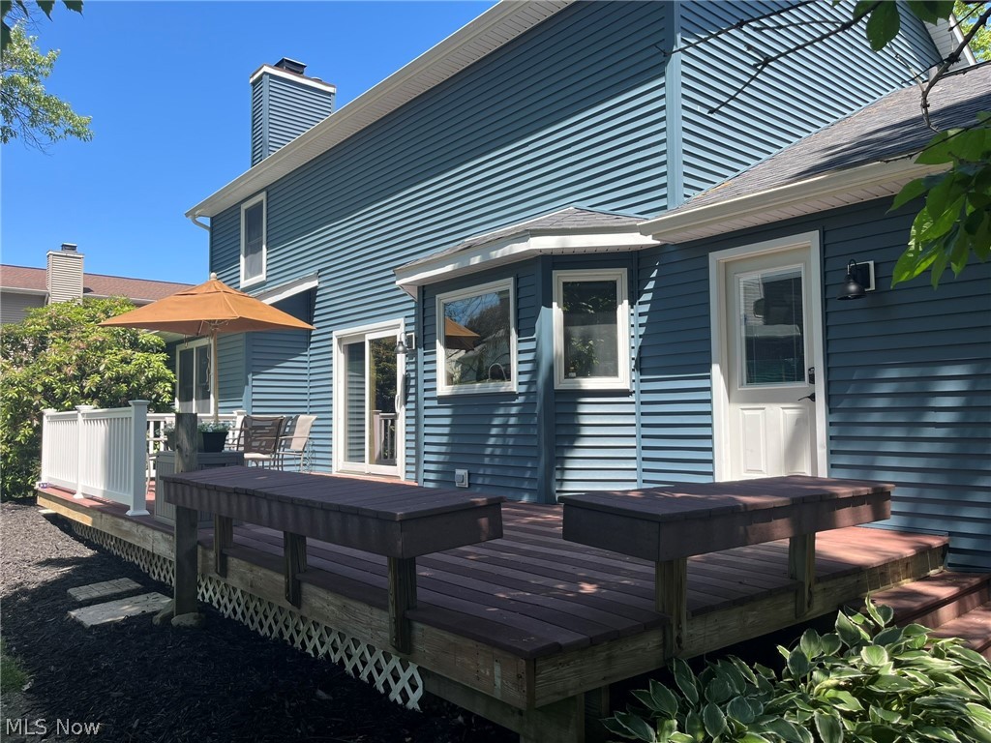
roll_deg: +0.3
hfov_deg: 67.3
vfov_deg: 53.1
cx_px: 496
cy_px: 372
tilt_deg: +2.6
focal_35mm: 26
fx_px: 744
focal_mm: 5.1
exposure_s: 1/1117
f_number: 1.6
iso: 50
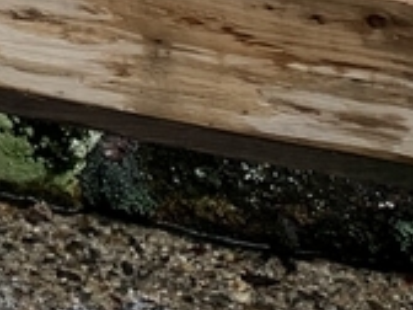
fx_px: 2219
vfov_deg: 7.6
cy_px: -357
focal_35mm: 186
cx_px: -408
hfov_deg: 9.9
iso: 64
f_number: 1.8
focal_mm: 4.25
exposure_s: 1/121
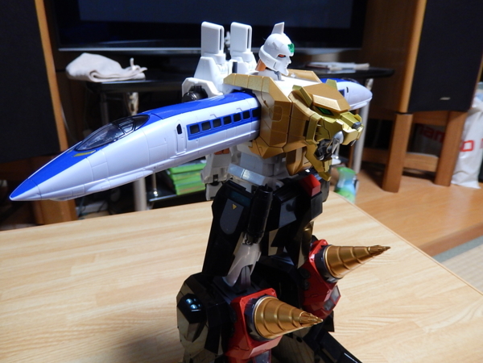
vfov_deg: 54.9
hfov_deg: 69.4
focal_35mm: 25
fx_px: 349
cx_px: 242
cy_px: 182
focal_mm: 4.5
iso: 400
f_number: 3.4
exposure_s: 1/15
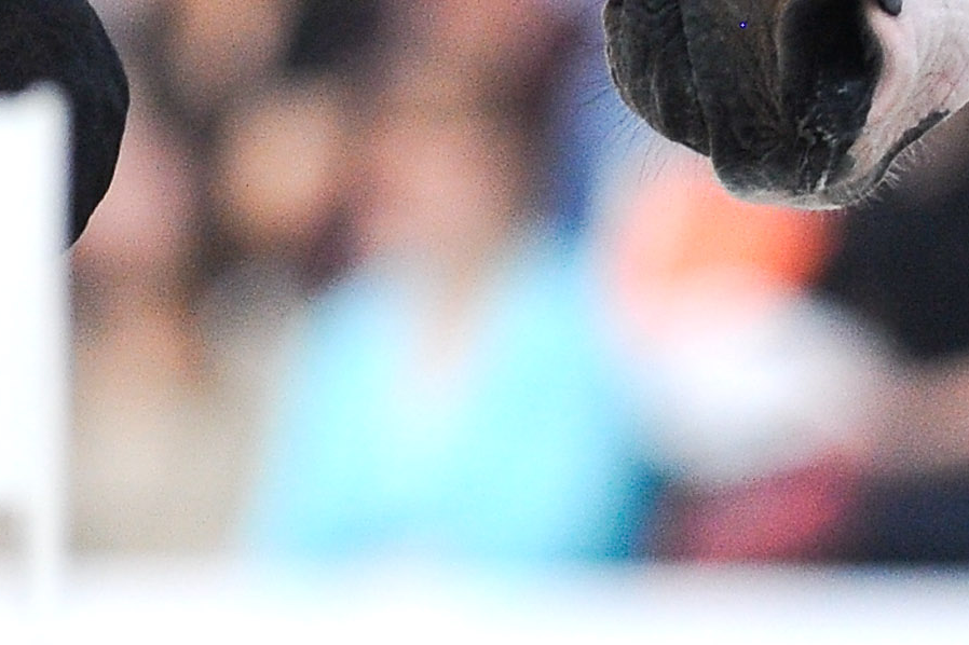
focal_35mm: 1895
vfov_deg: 0.7
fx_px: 50986
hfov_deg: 1.1
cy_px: -759
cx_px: -1130
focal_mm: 400
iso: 1600
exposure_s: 1/1250
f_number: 4
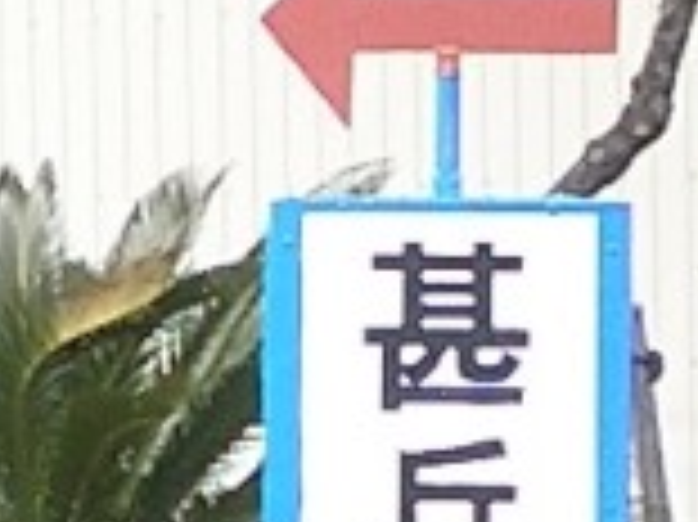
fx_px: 4916
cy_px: 698
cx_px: -81
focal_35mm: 244
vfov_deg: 6.0
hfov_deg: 8.1
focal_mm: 5.6
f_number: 3.5
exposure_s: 1/1000
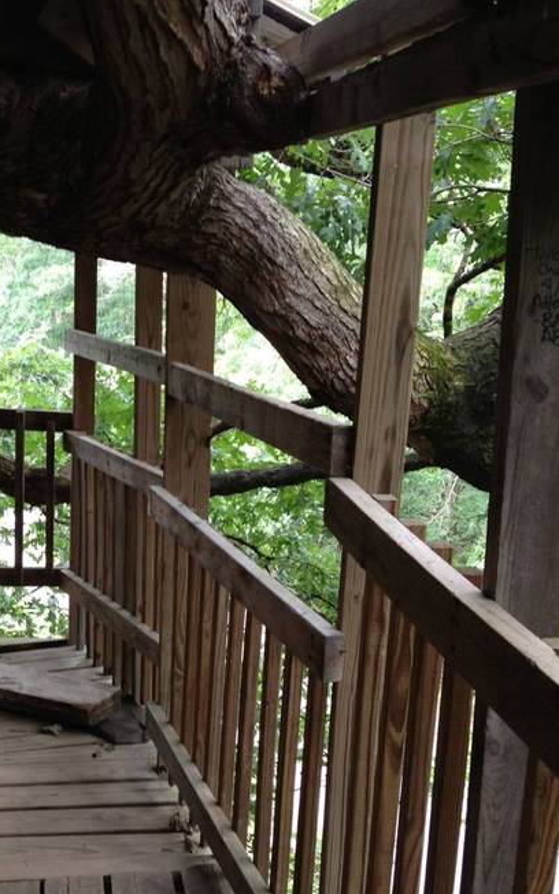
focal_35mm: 46
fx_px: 1122
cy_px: 553
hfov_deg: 27.7
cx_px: 169
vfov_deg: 43.2
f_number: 2.4
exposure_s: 1/24
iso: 64
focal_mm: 4.28
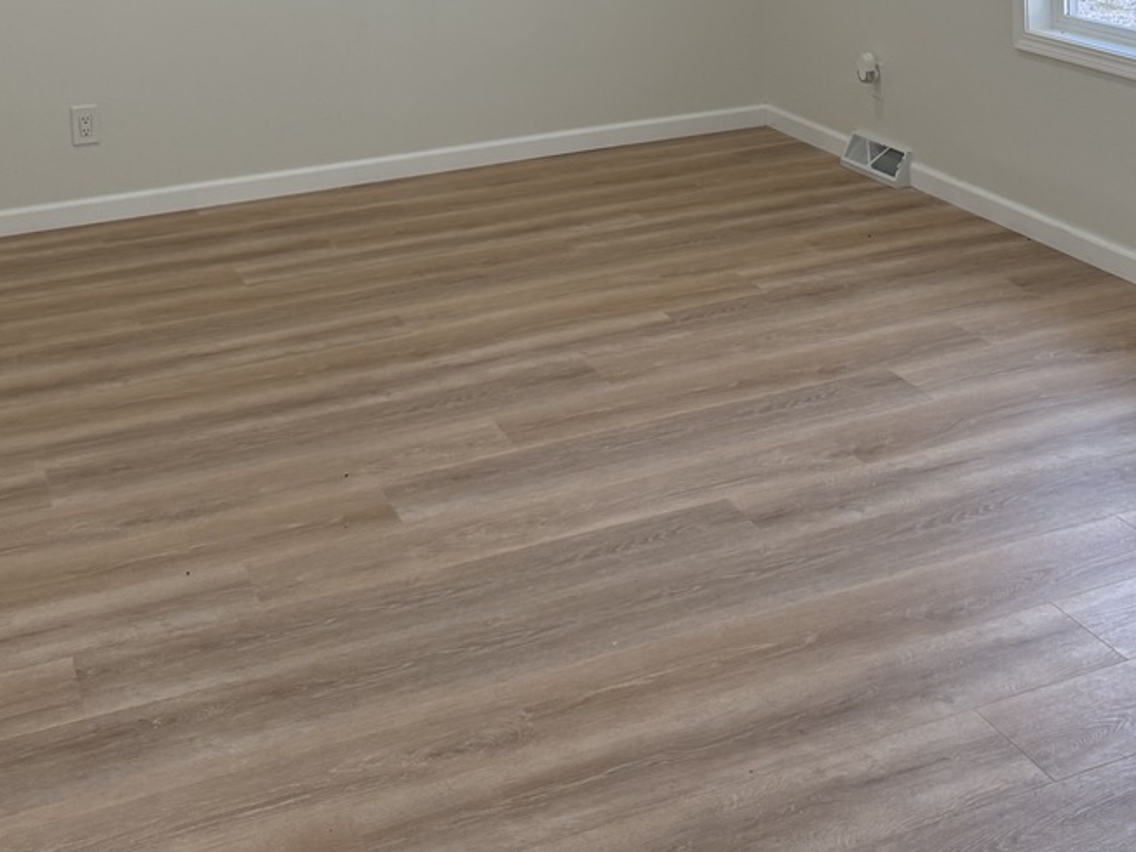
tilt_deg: -6.2
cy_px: -51
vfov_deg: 25.8
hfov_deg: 35.7
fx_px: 1739
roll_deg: +2.5
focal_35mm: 53
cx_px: 782
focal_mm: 6.76
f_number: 1.78
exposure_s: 1/325
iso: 100
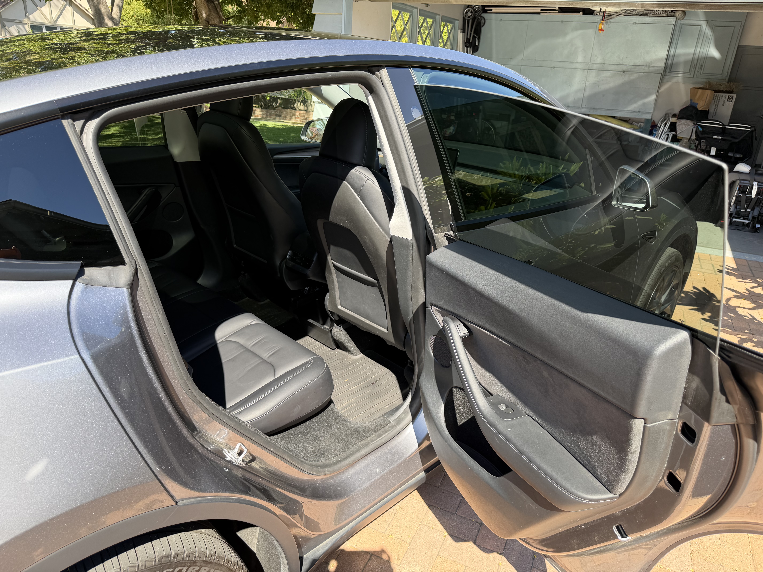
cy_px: 286
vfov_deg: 56.8
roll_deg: -3.6
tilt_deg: -21.2
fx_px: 529
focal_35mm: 24
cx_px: 382
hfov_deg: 71.6
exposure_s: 1/551
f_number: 1.78
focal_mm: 6.76
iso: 80
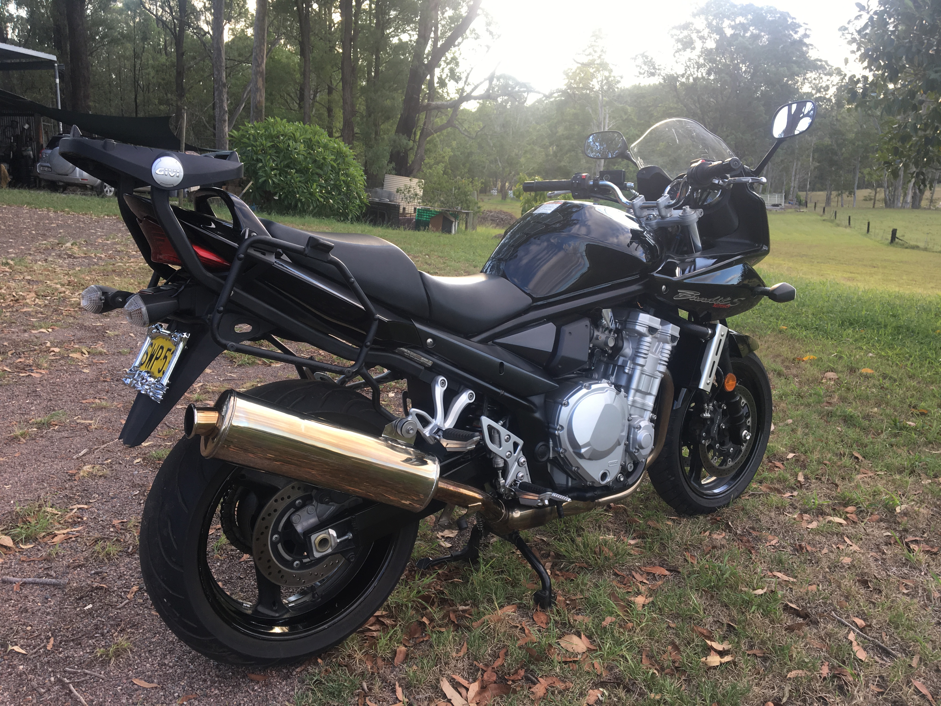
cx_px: 470
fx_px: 788
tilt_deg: -12.4
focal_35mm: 29
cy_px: 353
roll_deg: -0.8
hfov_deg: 61.7
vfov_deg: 48.2
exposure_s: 1/127
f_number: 2.2
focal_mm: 4.15
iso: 25
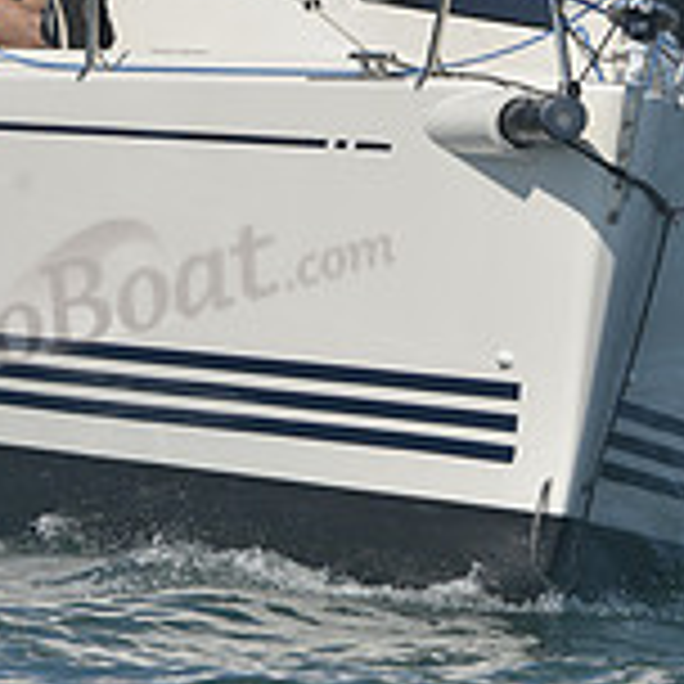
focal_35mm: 909
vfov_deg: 1.9
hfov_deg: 1.9
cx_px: 630
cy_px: 16
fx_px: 20321
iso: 280
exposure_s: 1/1000
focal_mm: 280
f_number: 9
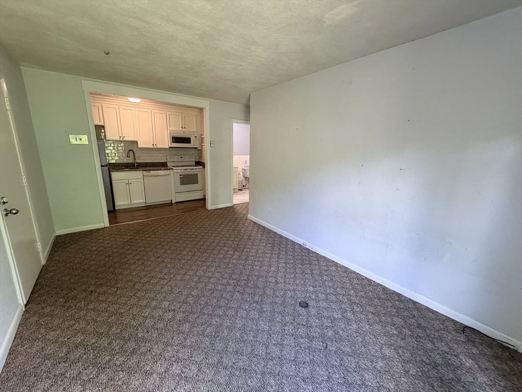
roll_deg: -1.1
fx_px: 211
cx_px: 261
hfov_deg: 102.1
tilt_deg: -13.3
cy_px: 196
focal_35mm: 14
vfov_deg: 85.7
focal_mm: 2.22
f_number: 2.2
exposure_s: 1/60
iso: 250
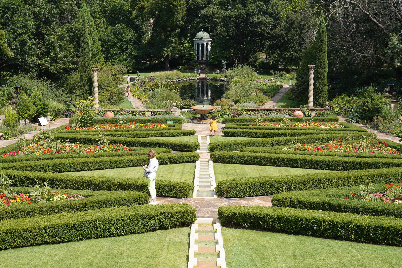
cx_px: 201
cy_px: 134
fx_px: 547
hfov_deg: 40.3
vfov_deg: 27.5
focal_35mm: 49
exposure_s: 1/100
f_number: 11
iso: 100
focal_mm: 49
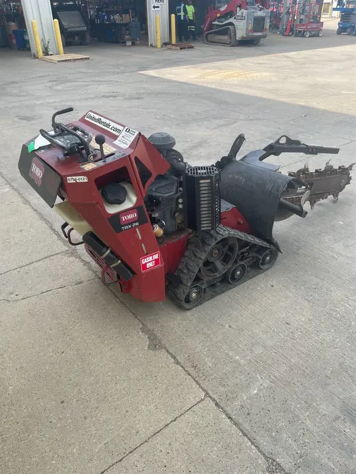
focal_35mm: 26
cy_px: 237
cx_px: 178
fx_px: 356
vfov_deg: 67.3
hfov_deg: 53.1
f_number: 1.6
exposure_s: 1/812
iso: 32
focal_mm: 4.2
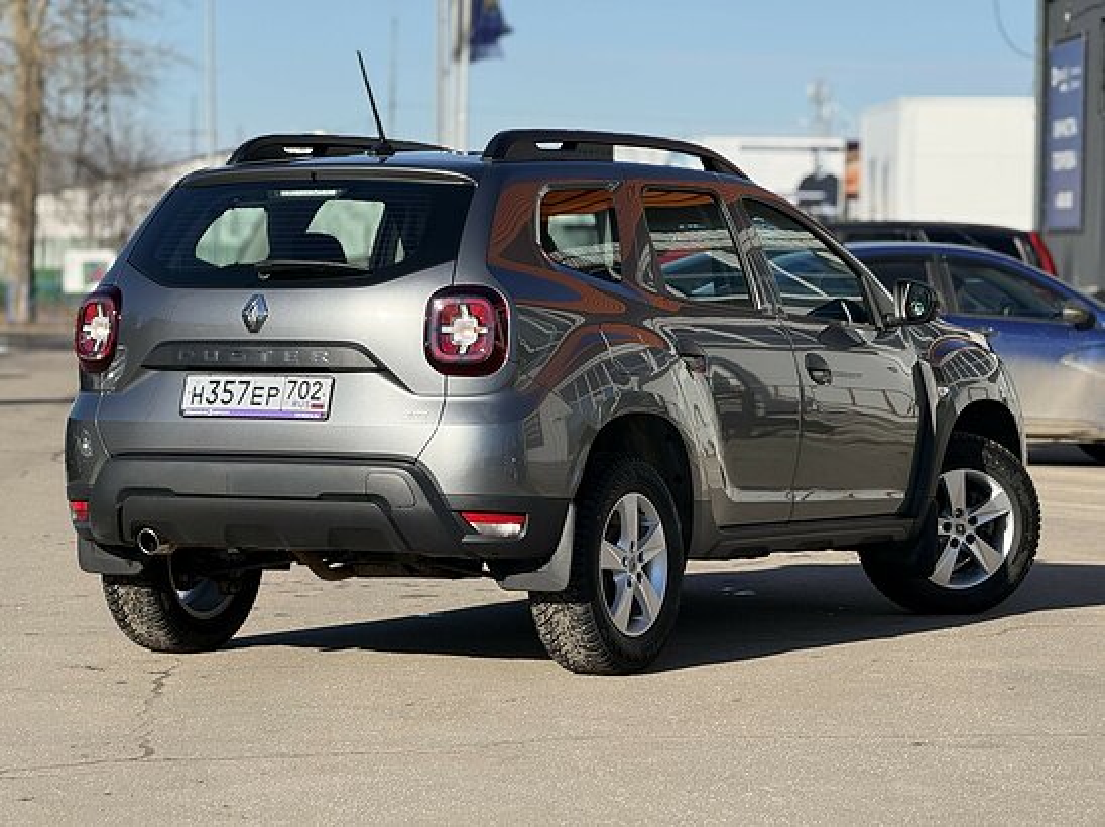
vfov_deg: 12.3
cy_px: 414
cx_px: 552
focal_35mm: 120
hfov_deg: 16.4
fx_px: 3827
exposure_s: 1/1613
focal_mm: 15.66
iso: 50
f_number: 2.8
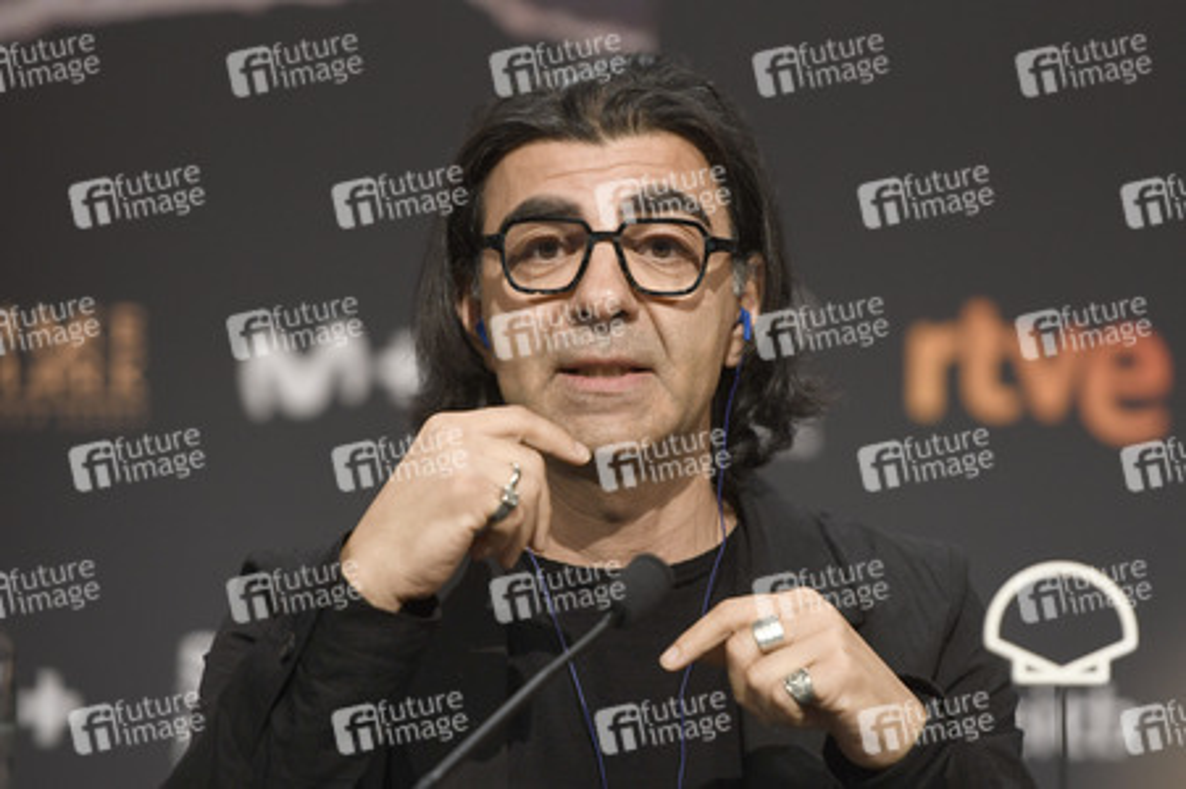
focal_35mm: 185
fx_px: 6090
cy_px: 394
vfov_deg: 7.4
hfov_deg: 11.1
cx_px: 593
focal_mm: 185
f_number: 3.2
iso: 1250
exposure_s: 1/320
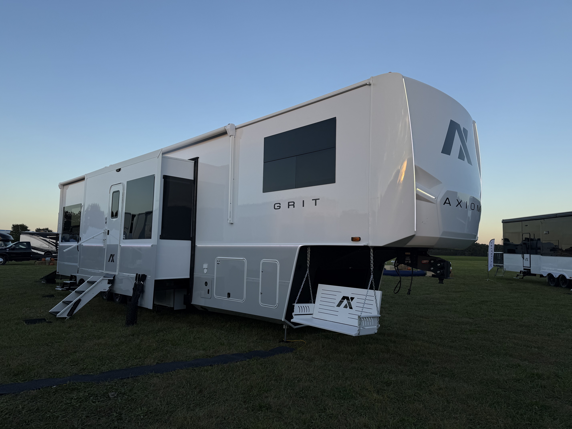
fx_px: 397
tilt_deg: +5.0
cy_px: 214
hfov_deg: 71.6
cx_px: 286
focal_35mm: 24
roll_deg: -0.8
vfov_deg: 56.8
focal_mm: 6.76
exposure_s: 1/1075
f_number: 1.78
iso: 80
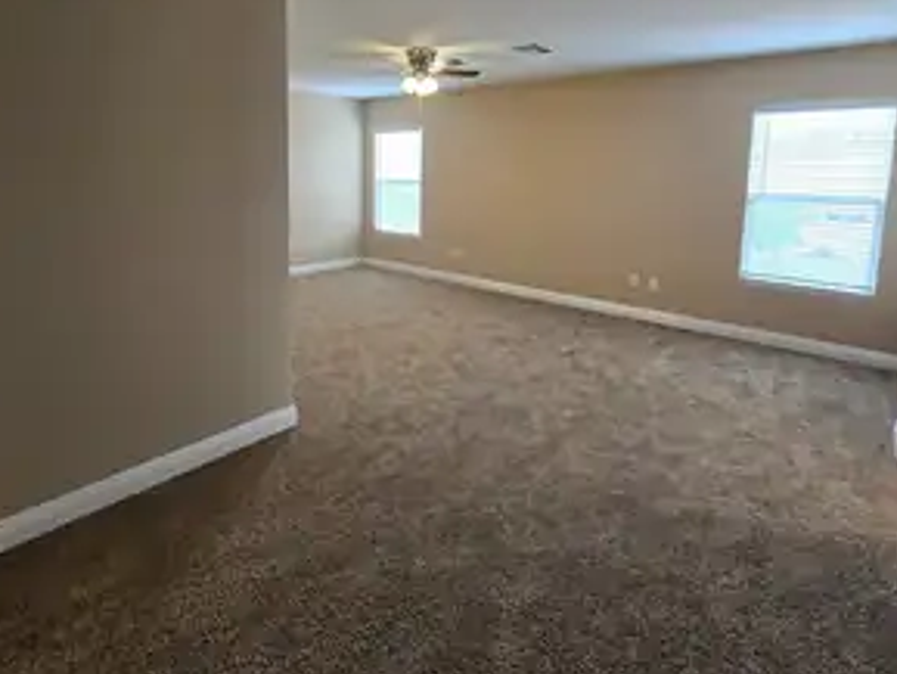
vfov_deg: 69.7
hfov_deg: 87.6
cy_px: 227
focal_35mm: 18
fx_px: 467
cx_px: 413
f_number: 2.2
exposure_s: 1/60
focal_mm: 2.2
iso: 125
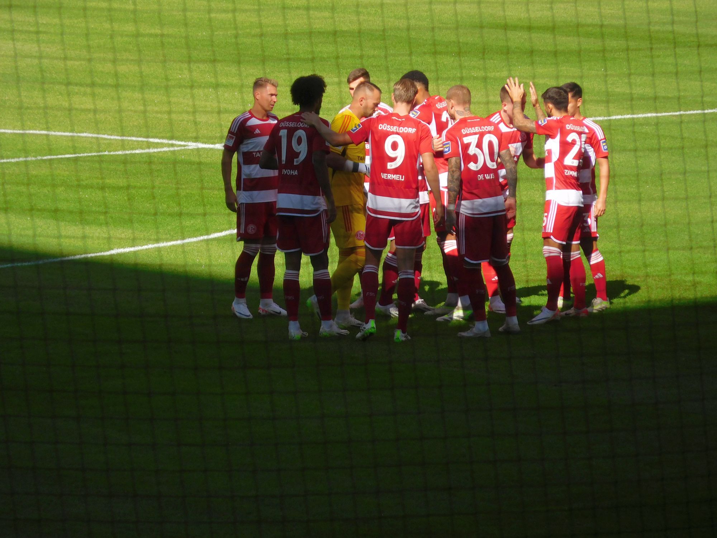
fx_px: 9321
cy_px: 269
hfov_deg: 4.4
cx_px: 358
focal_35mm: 450
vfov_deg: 3.3
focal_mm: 80.3
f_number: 6.4
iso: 125
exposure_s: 1/320
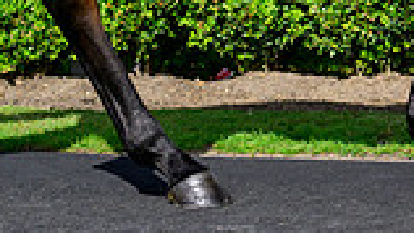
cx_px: 521
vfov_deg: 3.1
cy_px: -253
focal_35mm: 384
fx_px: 4217
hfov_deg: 5.6
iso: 800
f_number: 6.3
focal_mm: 100
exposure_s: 1/3200
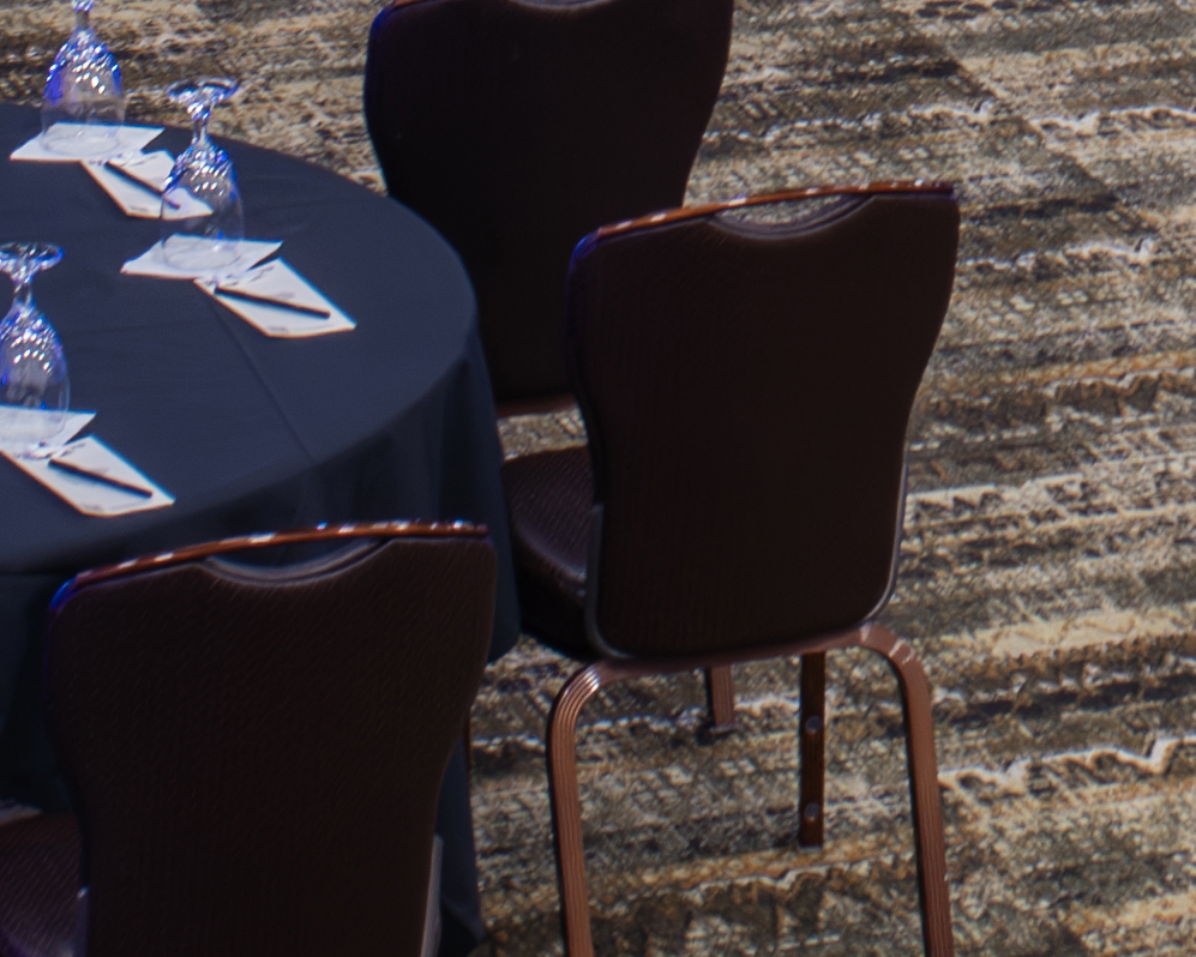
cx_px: 2309
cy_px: -1757
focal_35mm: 272
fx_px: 9630
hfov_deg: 6.9
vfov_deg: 5.4
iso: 640
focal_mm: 35
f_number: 8
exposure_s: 1.6
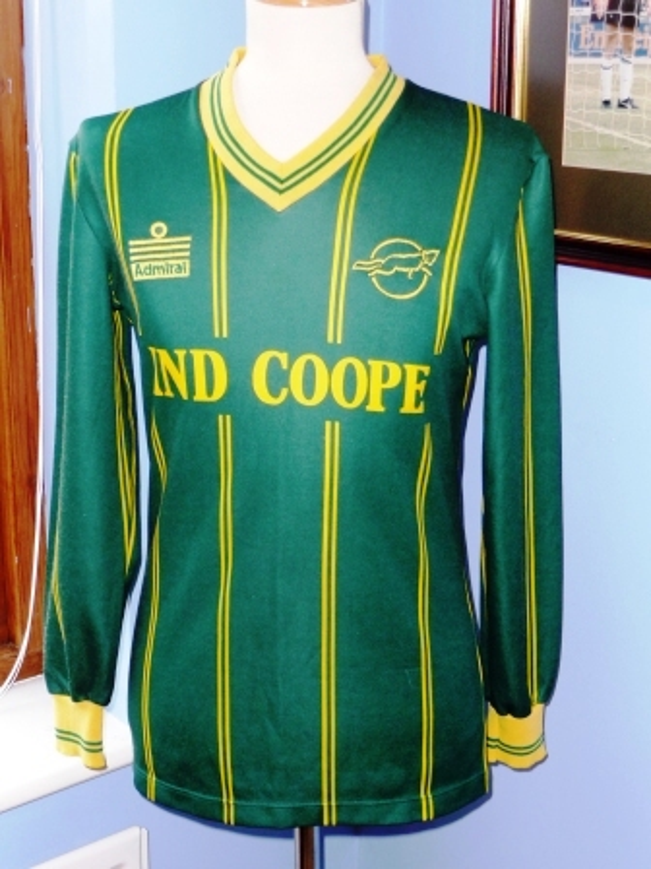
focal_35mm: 55
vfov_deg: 34.9
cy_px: 434
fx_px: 1379
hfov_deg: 26.6
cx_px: 326
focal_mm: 9.3
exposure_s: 1/30
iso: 160
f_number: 4.3
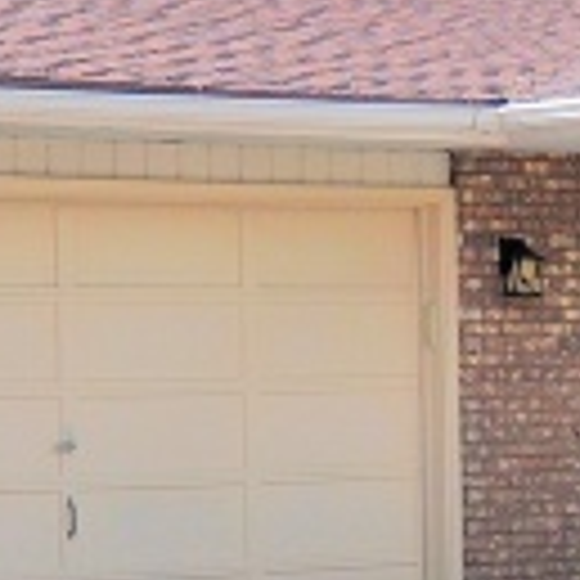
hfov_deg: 12.0
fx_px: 2692
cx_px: 706
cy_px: 558
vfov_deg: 12.2
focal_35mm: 142
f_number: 9
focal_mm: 14
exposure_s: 1/320
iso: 200
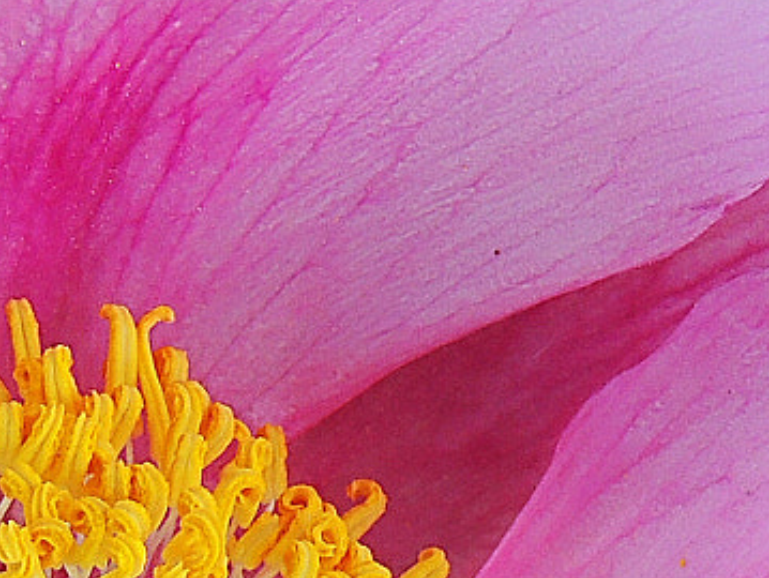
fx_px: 5448
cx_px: 212
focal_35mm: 245
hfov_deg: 8.1
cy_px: 827
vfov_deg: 6.0
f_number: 3.7
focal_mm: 9.8
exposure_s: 1/125
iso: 100
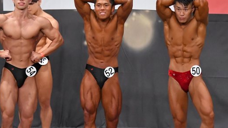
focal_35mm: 294
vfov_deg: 4.1
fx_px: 1777
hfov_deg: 7.3
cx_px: 120
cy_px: 86
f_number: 5.6
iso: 6400
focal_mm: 125
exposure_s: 1/400
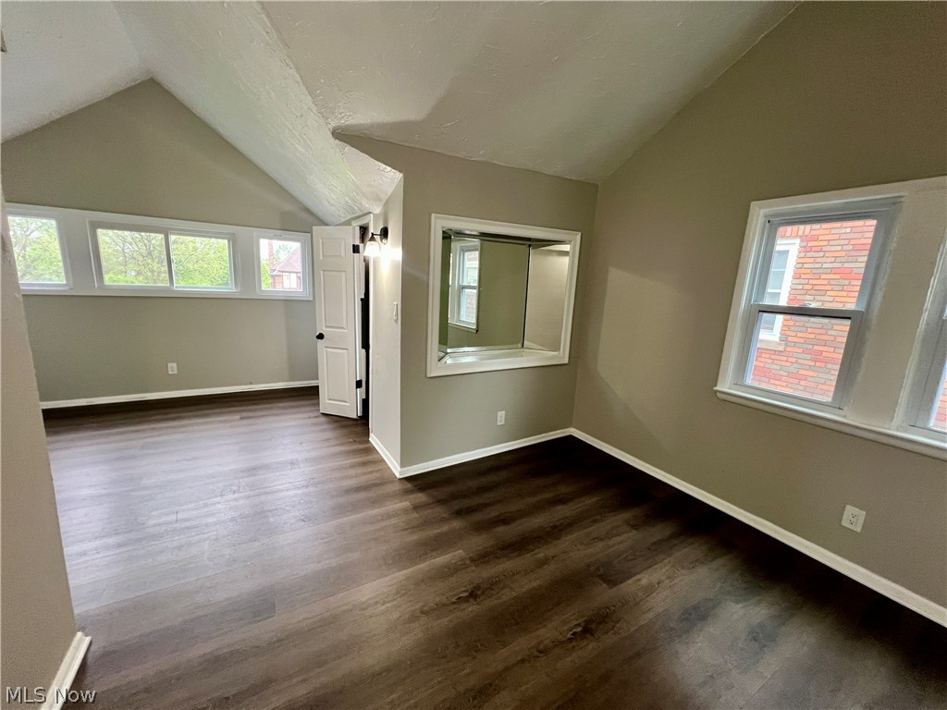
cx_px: 474
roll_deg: -2.2
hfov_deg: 106.2
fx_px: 356
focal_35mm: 13
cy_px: 355
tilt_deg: -12.1
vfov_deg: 89.9
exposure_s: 1/60
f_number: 1.8
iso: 250
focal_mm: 1.57
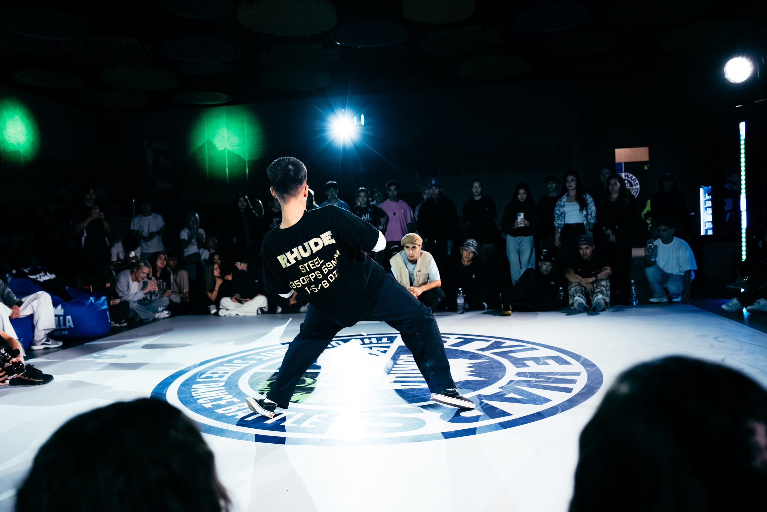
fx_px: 596
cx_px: 384
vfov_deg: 46.5
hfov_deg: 65.6
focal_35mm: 28
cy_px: 256
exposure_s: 1/800
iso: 3200
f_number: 2.8
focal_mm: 27
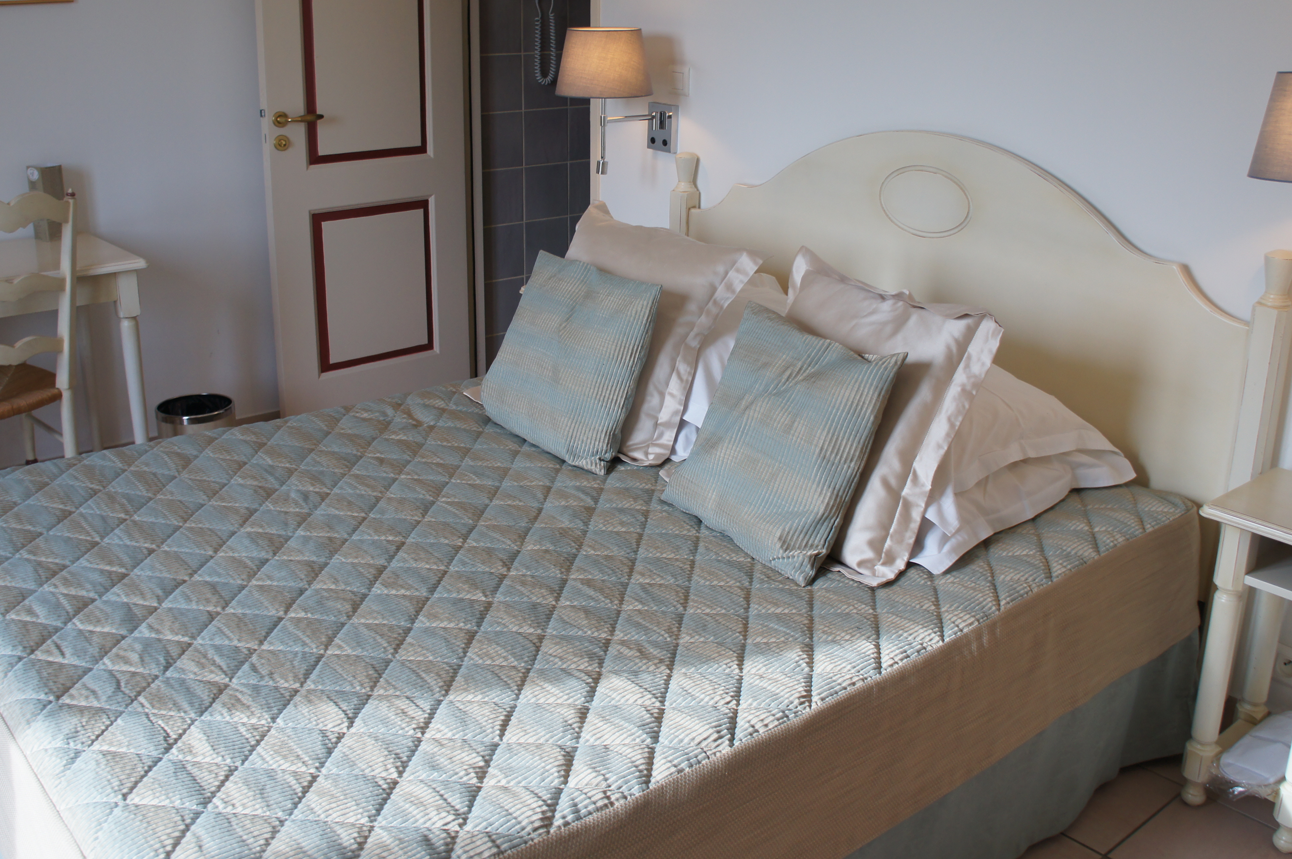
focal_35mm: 34
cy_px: 361
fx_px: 1219
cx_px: 649
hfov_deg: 55.8
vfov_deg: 38.7
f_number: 4
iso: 250
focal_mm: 18
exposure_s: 1/160
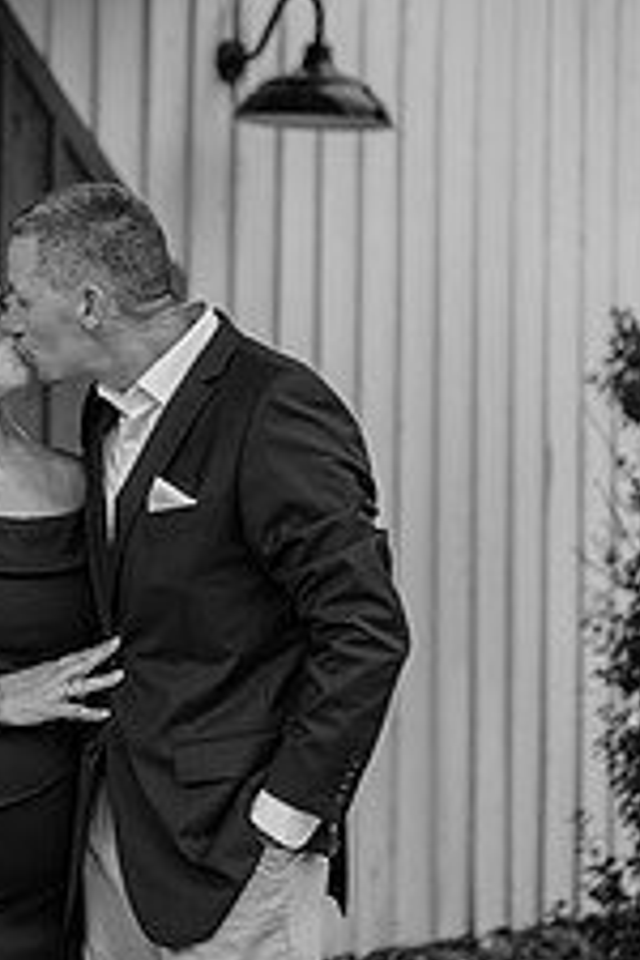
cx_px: 30
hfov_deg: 13.5
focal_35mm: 100
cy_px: 512
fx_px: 2666
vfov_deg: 20.4
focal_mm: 50
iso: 1000
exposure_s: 1/4000
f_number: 1.8
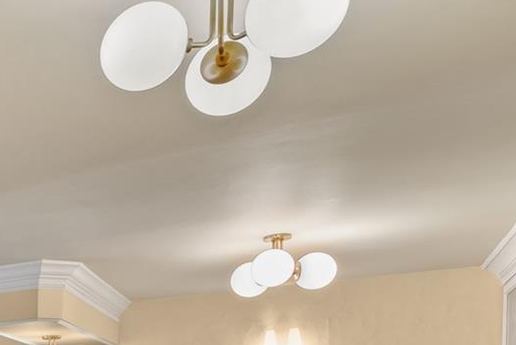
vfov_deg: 23.1
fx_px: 745
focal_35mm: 52
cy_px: 450
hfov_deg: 27.6
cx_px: -239
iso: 320
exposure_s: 1.6
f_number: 8
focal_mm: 17
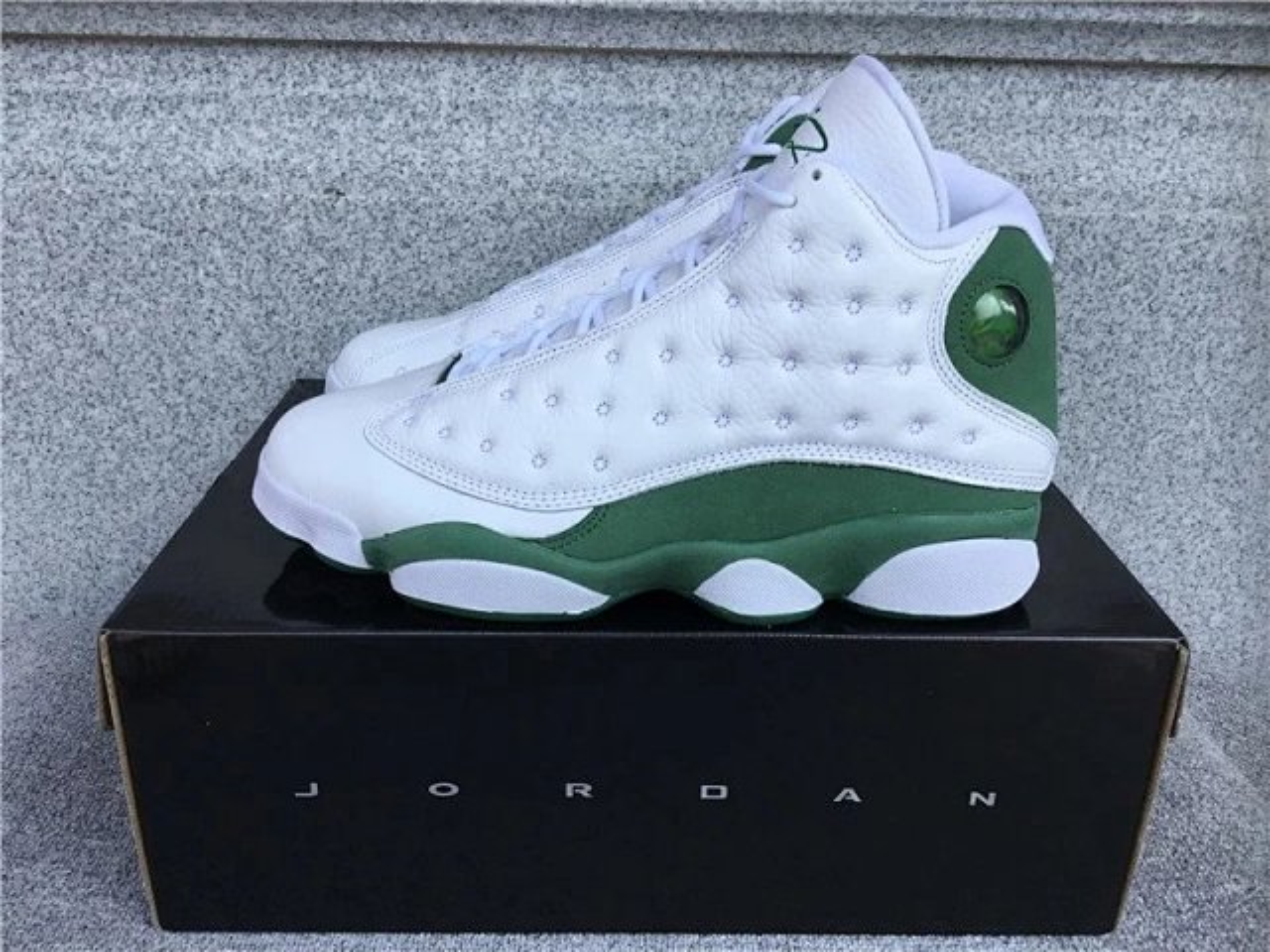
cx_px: 635
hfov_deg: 58.4
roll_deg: -1.0
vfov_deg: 45.4
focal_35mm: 31
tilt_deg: -22.0
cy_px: 476
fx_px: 1137
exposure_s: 1/696
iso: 25
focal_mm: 3.3
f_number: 2.4
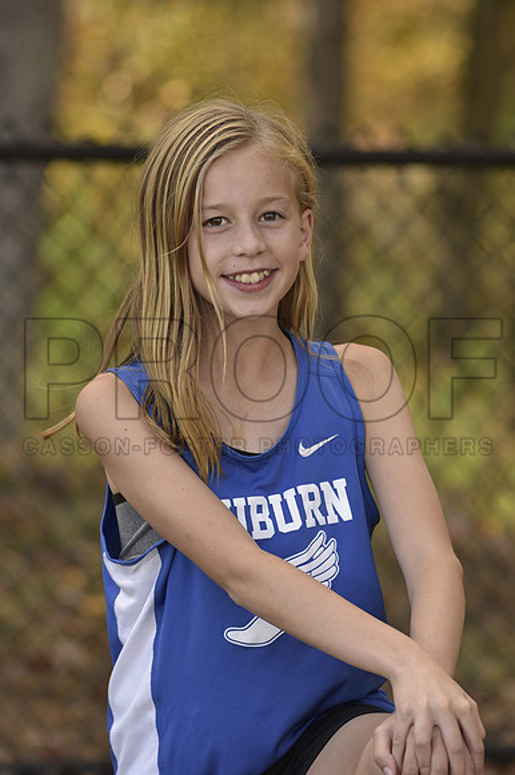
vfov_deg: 11.4
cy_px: 388
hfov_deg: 7.6
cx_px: 258
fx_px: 3867
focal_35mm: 180
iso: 160
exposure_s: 1/320
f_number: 4.5
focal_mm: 180
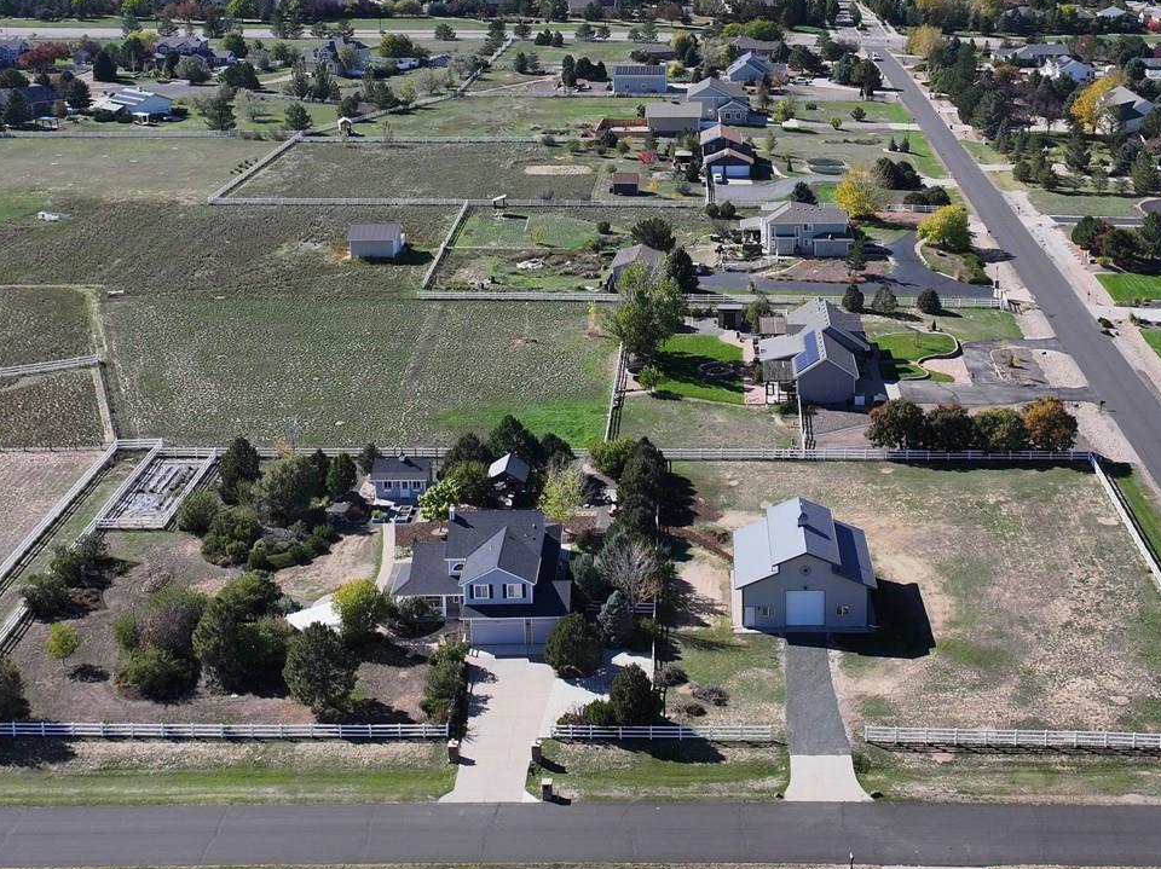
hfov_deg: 46.5
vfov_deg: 34.7
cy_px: 167
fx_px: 1341
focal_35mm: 40
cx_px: 710
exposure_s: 1/2000
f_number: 2.8
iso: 140
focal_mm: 12.29
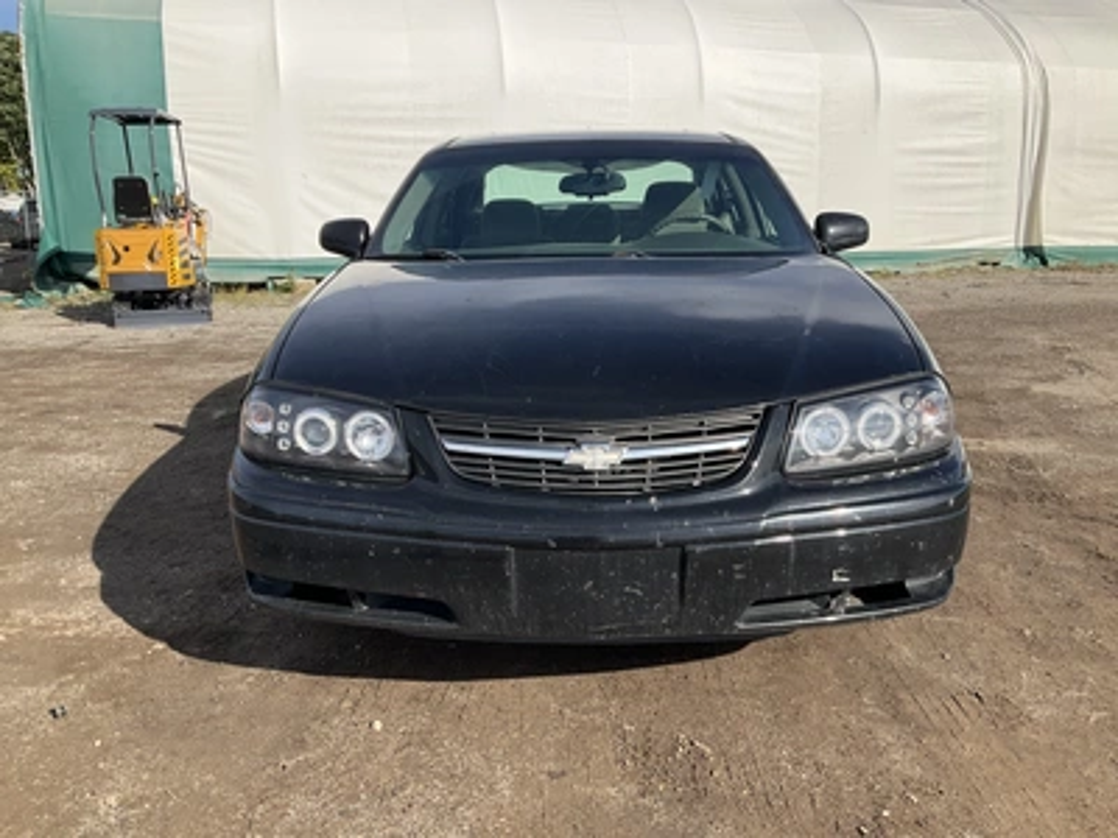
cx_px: 559
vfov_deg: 48.2
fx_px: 937
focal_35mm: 29
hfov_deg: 61.7
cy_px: 419
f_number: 1.8
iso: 25
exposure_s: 1/1912
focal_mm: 3
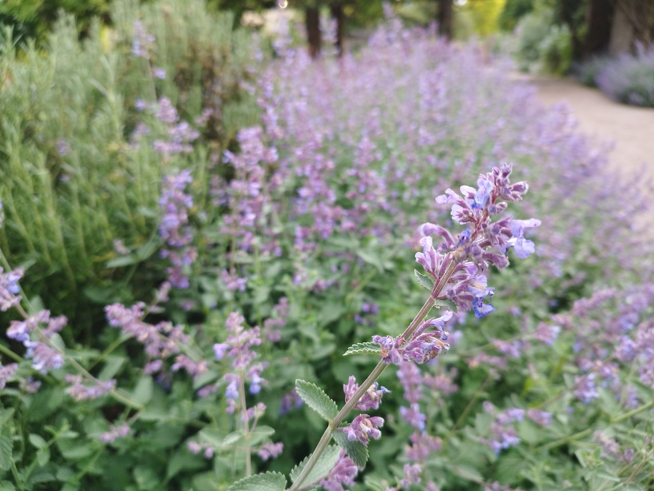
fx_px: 453
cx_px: 327
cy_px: 246
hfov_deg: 71.6
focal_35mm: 24
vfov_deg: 56.8
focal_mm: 5.89
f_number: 1.89
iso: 140
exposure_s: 1/50
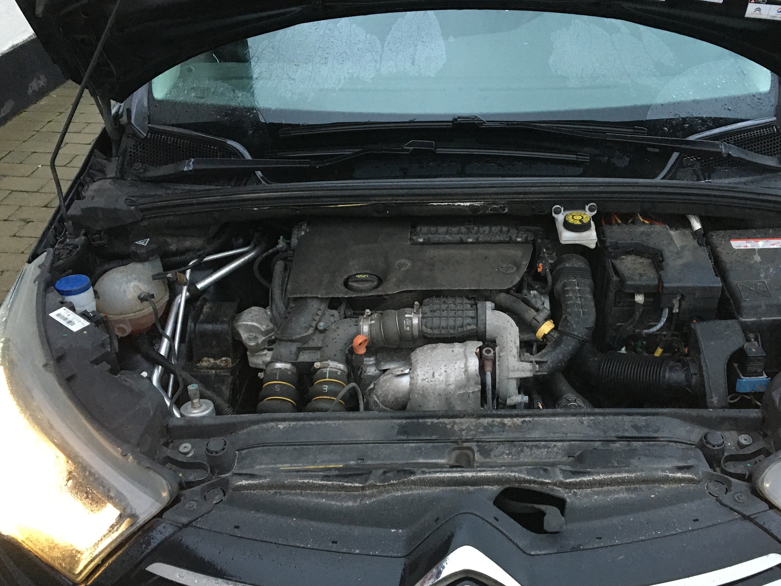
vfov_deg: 38.6
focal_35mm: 37
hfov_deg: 49.8
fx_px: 835
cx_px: 470
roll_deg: +0.3
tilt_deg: -32.6
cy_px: 319
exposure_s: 1/25
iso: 200
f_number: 2.2
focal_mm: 4.15
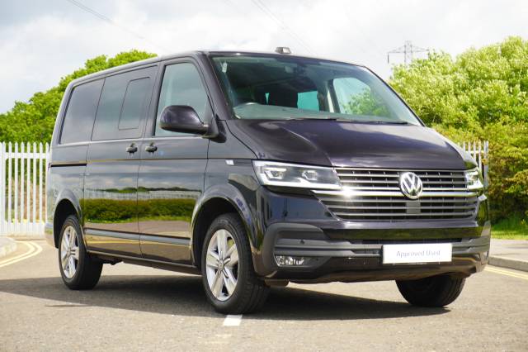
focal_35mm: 70
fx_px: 1033
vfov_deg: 19.3
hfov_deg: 28.7
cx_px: 264
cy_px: 176
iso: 100
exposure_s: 1/80
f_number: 6.3
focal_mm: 47
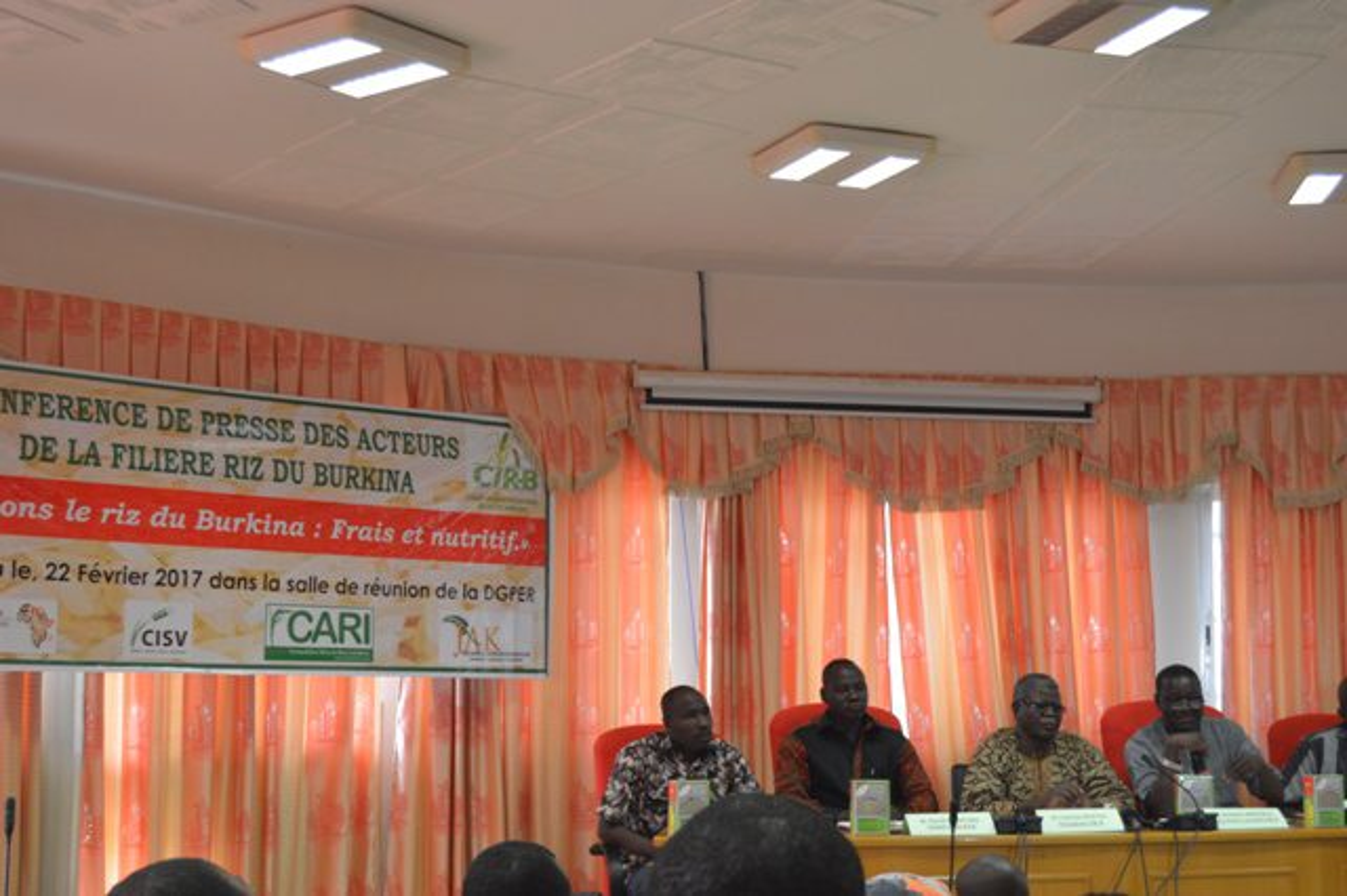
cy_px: 448
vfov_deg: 25.7
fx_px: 1963
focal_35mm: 52
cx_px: 674
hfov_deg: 37.9
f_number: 4.5
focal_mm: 35
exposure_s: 1/60
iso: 900
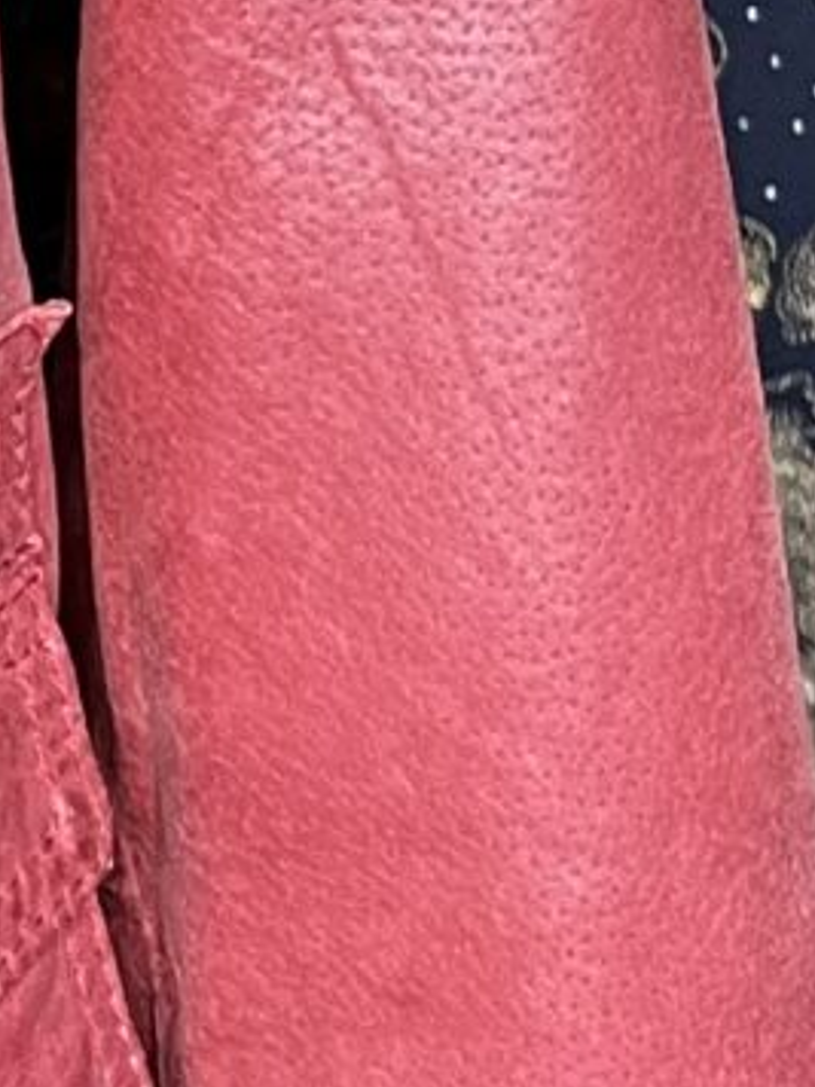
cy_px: -24
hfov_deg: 7.4
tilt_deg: -10.0
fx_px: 5870
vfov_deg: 10.5
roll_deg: +1.9
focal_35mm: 187
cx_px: -1132
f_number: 1.6
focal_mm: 5.1
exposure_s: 1/92
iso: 125
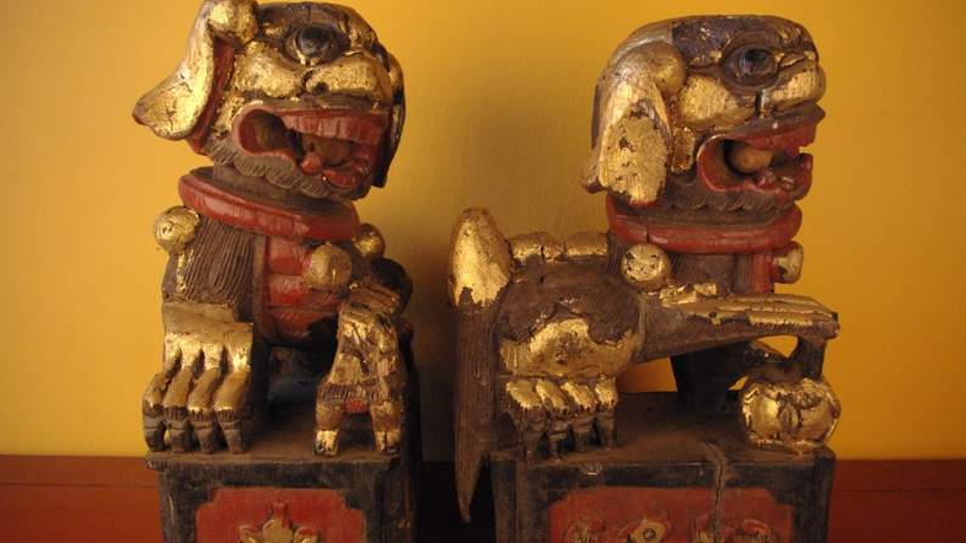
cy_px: 288
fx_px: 820
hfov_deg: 61.0
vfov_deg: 36.7
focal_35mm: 32
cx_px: 489
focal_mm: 20
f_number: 4.5
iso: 1600
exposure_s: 1/45
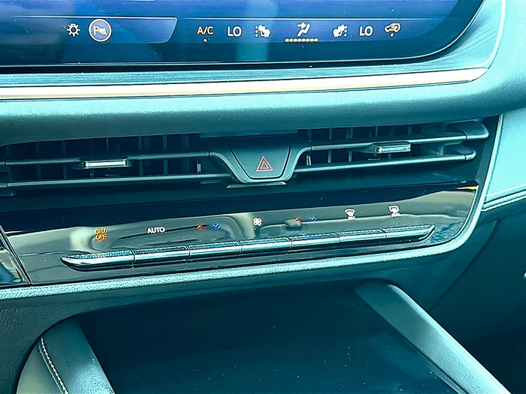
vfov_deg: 36.8
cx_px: 263
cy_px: 197
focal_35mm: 39
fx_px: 593
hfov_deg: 47.9
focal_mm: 6.86
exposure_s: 1/78
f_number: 1.78
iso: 250
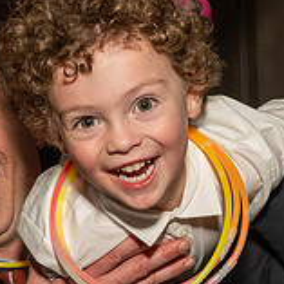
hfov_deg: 14.9
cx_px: 91
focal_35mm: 117
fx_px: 1086
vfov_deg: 14.8
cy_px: 236
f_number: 7.1
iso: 800
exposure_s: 1/250
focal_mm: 20
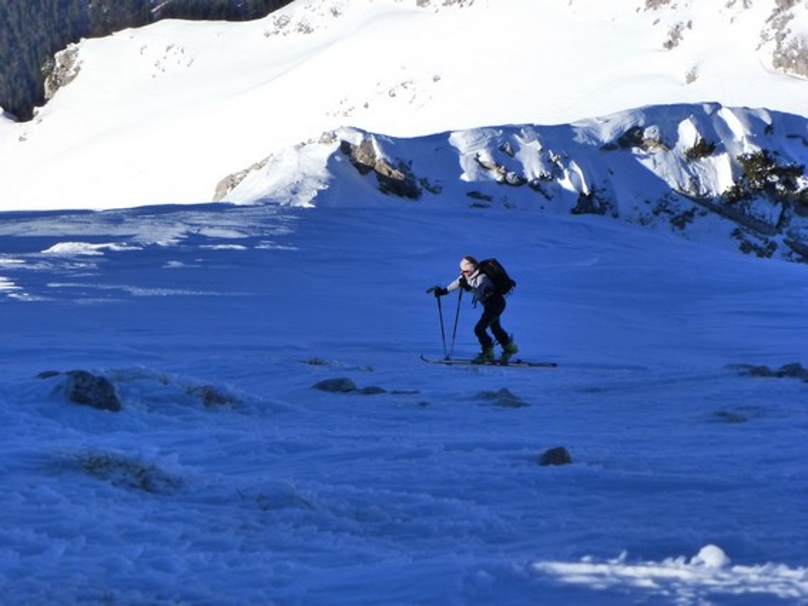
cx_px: 404
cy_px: 303
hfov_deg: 16.3
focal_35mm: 121
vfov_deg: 12.2
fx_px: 2824
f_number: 5.6
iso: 250
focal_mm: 21.7
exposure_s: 1/500
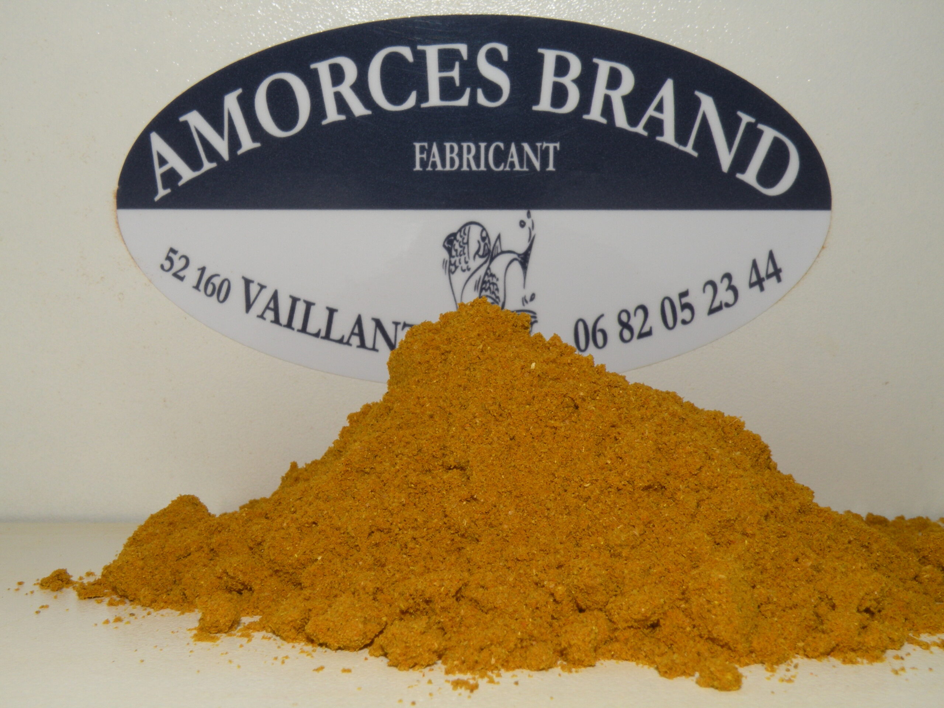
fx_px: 1145
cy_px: 354
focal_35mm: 42
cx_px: 472
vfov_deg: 34.3
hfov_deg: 44.8
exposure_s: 1/60
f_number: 8
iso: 64
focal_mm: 7.4
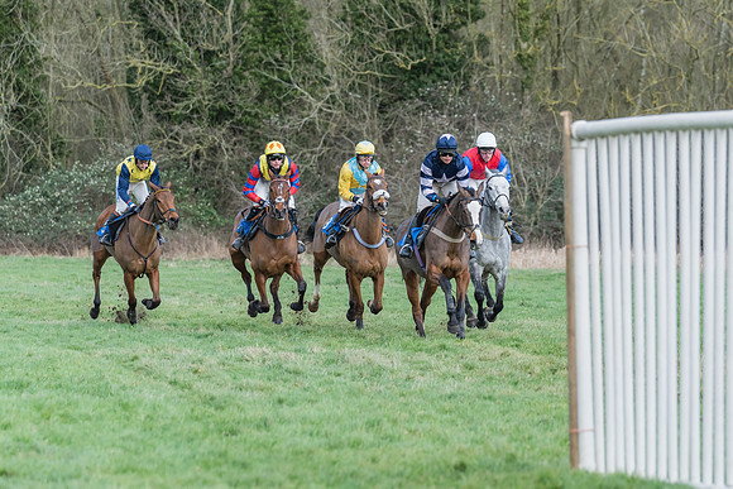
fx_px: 5227
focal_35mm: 257
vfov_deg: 5.4
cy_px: 212
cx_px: 438
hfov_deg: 8.0
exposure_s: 1/1000
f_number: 4
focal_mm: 168
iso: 800
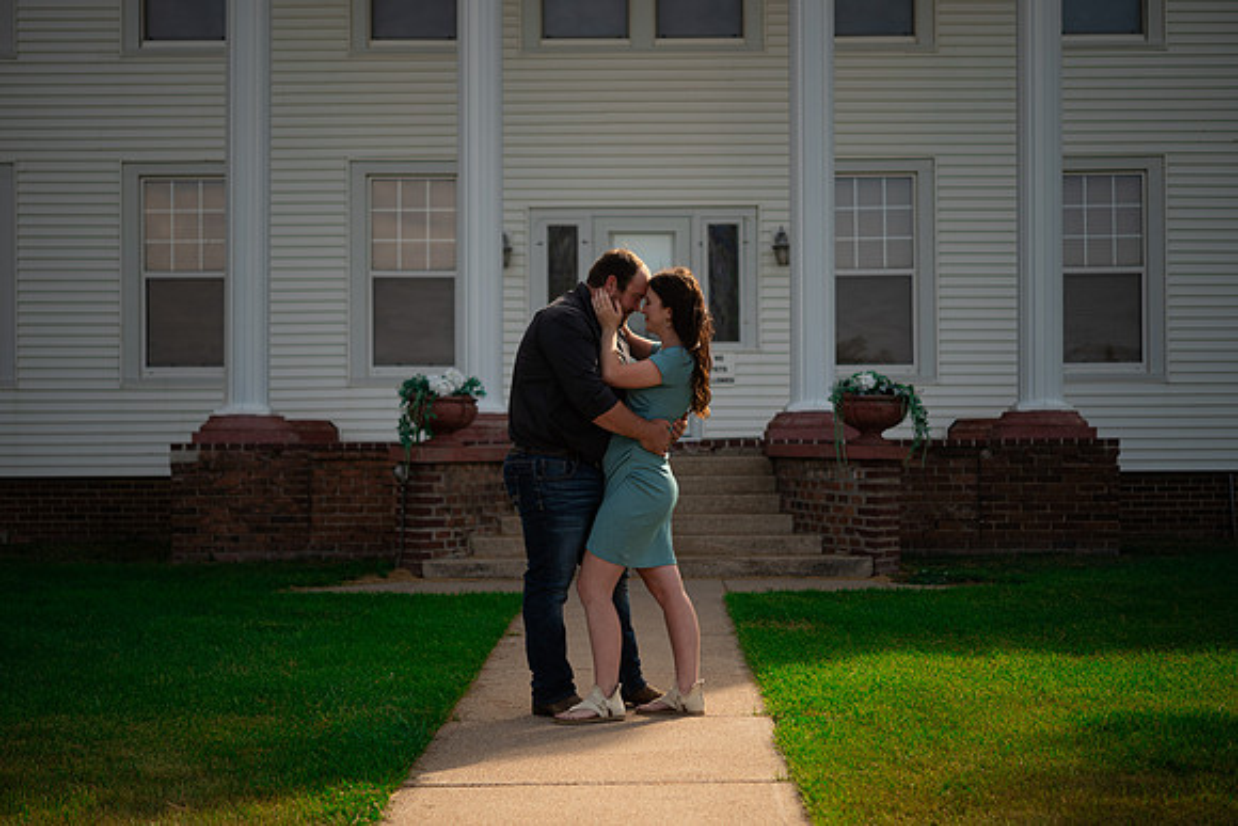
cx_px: 611
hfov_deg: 31.5
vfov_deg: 21.3
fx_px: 2198
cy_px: 426
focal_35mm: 64
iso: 100
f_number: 2.8
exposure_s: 1/800
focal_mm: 60
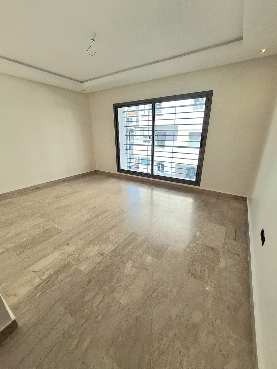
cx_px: 138
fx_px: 139
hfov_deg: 89.9
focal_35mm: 13
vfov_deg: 106.2
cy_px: 184
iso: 40
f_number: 2.2
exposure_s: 1/625
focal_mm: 1.74
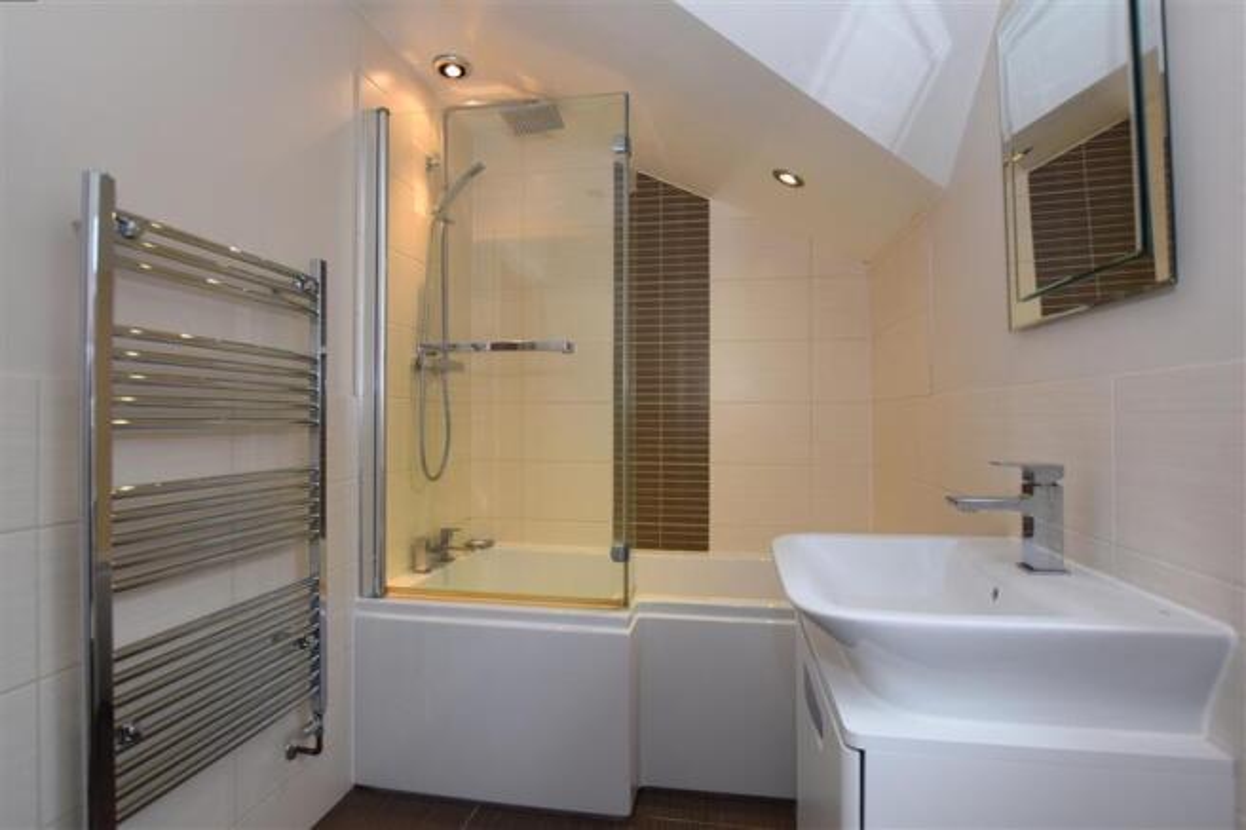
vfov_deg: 72.0
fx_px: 571
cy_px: 415
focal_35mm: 16
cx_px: 623
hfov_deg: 95.0
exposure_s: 1/100
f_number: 5
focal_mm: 11
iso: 800
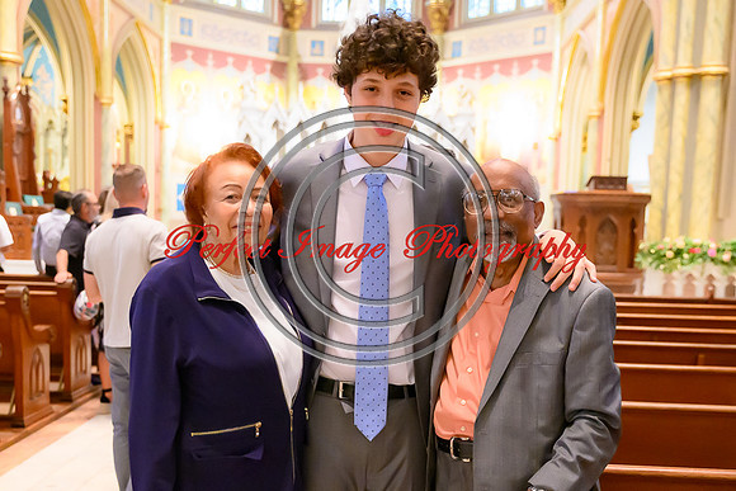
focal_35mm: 42
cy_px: 335
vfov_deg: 31.3
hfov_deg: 45.9
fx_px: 868
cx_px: 368
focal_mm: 28
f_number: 2.8
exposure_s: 1/100
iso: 11400
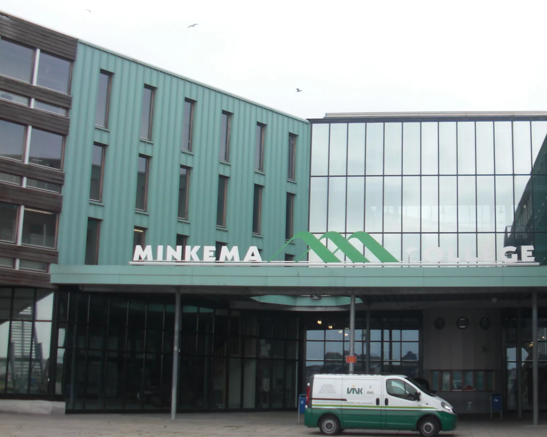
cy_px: 215
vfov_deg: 27.6
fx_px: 890
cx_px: 392
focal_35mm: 55
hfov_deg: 33.6
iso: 50
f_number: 2.8
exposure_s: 1/125
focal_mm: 6.3
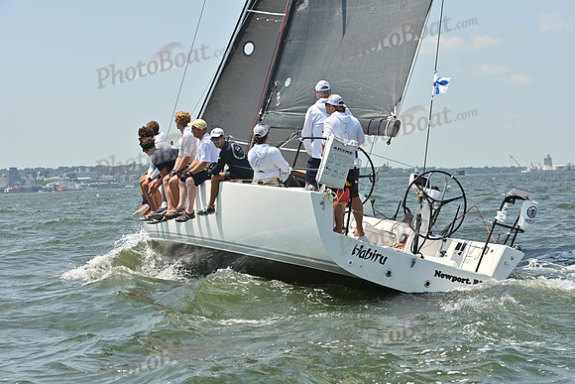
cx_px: 288
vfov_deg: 15.9
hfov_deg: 23.6
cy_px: 192
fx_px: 1374
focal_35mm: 86
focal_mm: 86
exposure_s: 1/1250
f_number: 8
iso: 320
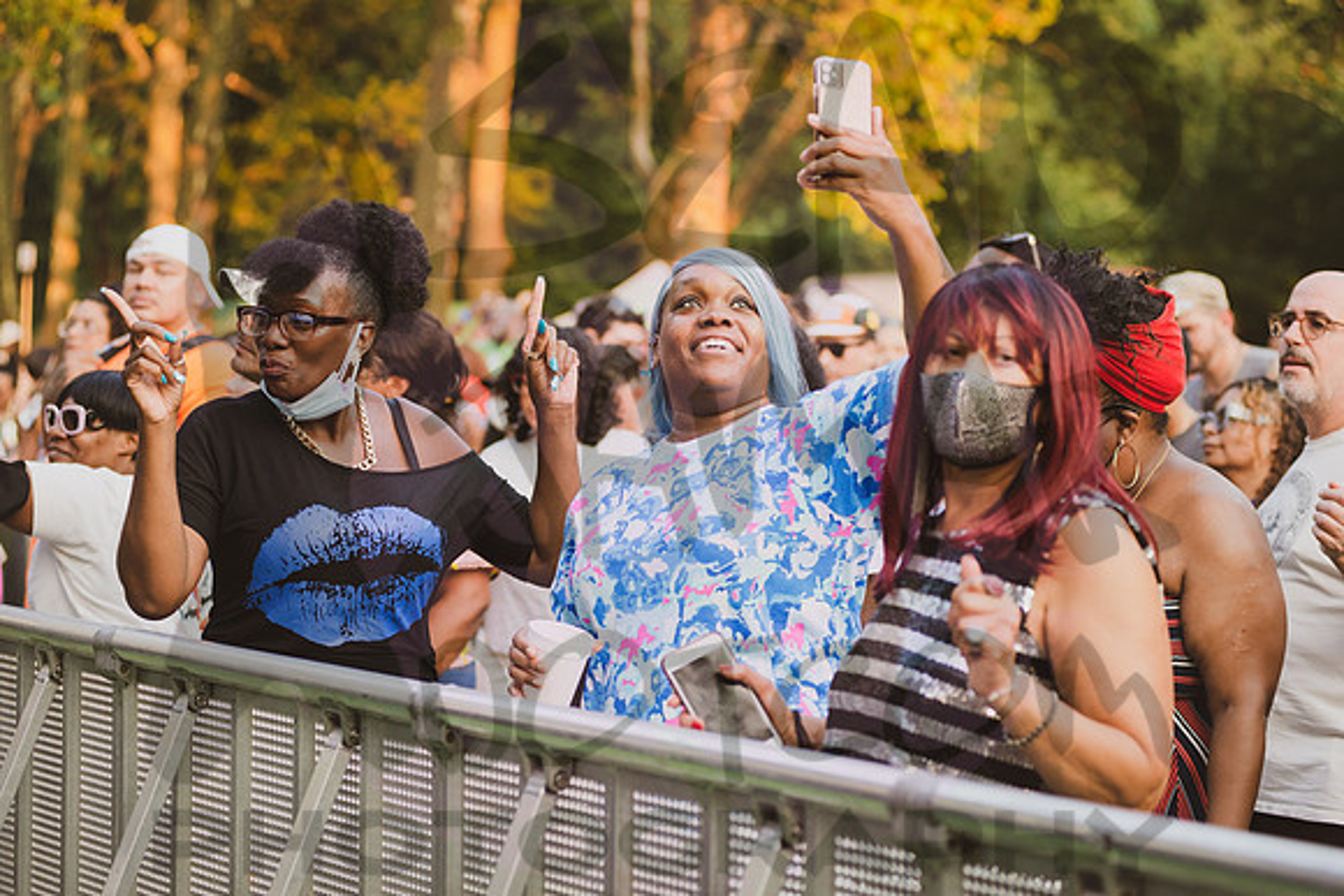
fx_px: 3435
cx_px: 672
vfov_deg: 14.9
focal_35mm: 92
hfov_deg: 22.1
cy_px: 448
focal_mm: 92
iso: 1000
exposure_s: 1/800
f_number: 4.5
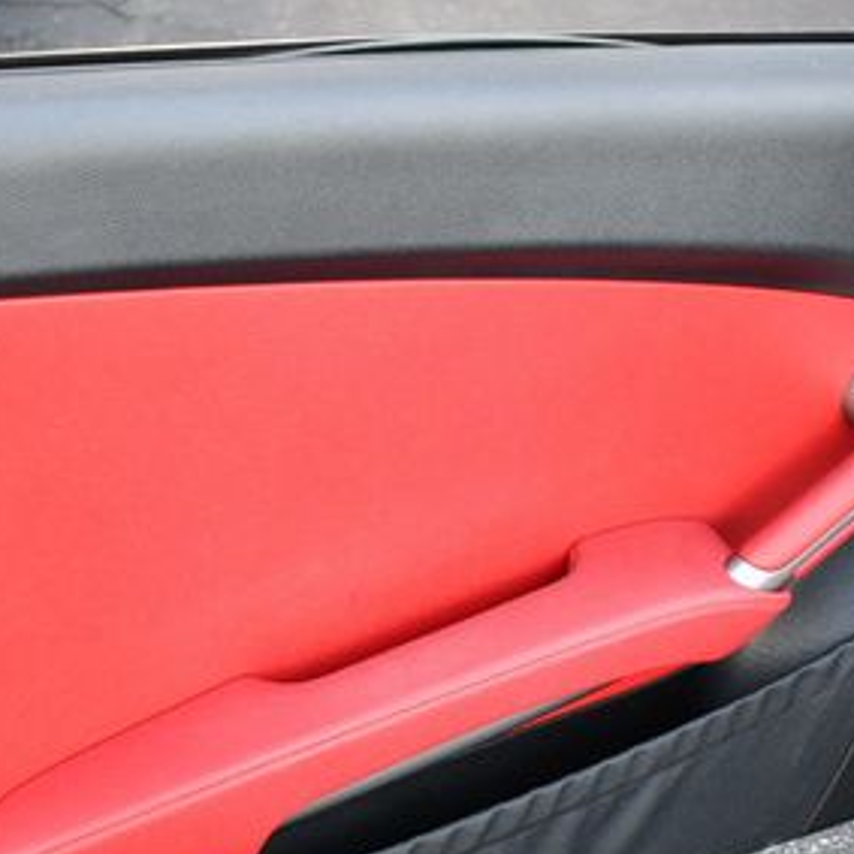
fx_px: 2149
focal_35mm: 77
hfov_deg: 22.5
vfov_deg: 22.5
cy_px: 471
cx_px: 465
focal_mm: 20
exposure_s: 1/250
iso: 560
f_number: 3.5
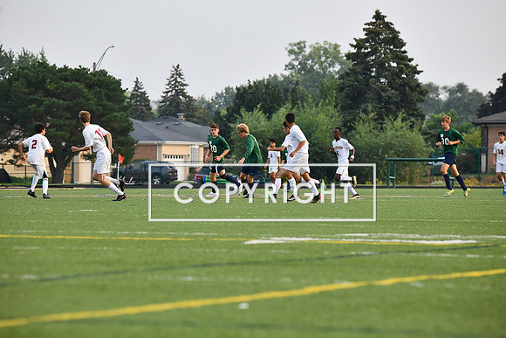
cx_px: 253
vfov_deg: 6.9
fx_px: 2812
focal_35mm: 200
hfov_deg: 10.3
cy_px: 169
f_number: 5
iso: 320
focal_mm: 200
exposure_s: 1/800
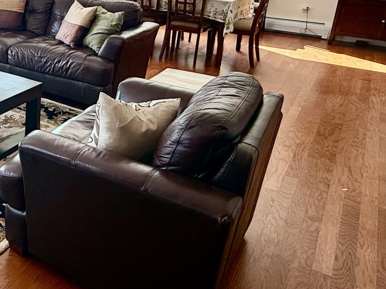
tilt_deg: -16.7
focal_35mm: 39
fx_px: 435
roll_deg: -0.9
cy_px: 62
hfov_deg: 42.3
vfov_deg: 35.7
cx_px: 13
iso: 80
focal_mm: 2.22
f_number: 2.2
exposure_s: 1/120
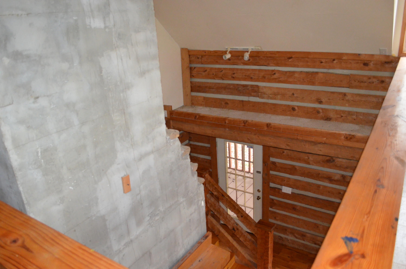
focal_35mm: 27
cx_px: 203
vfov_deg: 47.7
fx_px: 304
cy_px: 134
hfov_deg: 67.5
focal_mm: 18
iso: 3200
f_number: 3.5
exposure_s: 1/60
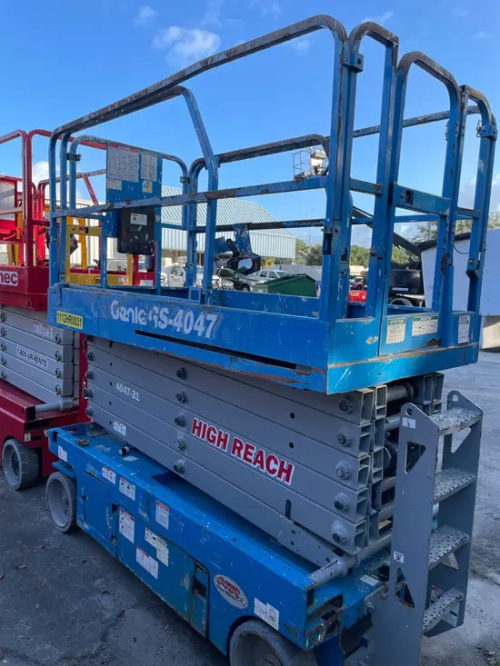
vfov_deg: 67.3
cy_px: 333
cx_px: 250
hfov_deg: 53.1
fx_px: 501
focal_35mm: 26
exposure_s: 1/796
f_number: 1.6
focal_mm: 4.2
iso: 32
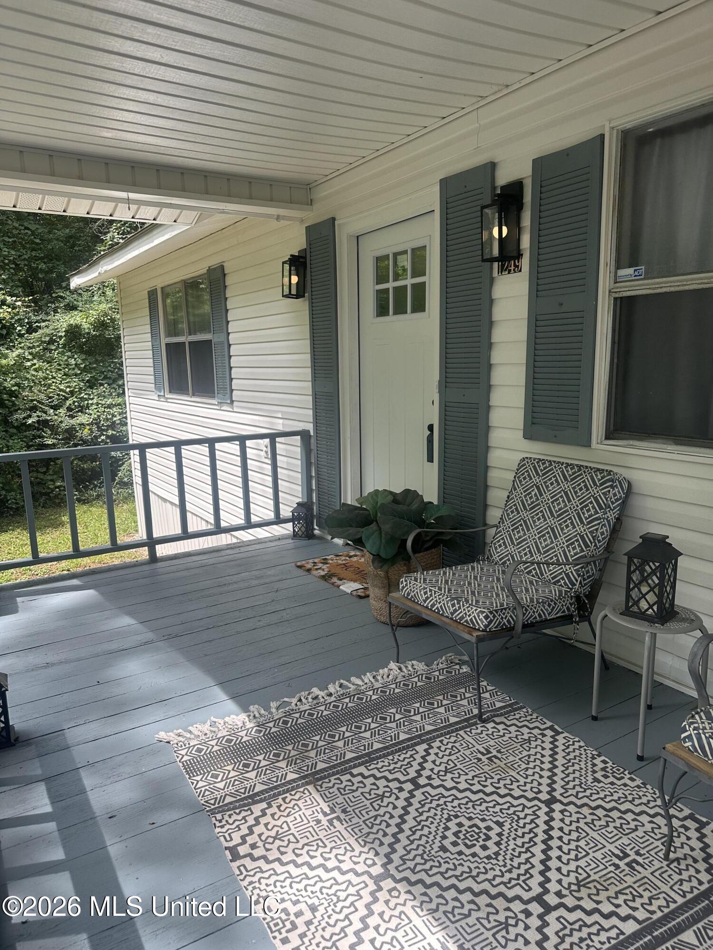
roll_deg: -0.8
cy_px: 475
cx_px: 356
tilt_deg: -10.2
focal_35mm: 24
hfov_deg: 56.8
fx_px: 659
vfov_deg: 71.6
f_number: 1.78
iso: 80
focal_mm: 6.86
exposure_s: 1/773
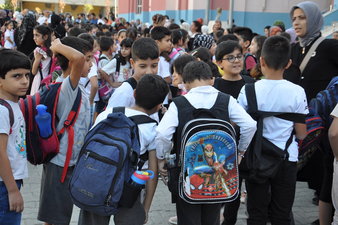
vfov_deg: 20.2
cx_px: 169
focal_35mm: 68
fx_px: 634
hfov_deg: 29.9
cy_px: 112
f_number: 4.8
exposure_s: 1/80
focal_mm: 45
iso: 200
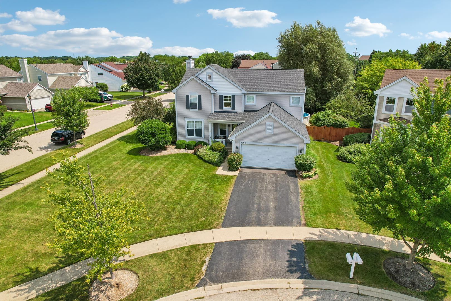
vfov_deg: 57.2
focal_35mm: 22
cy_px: 150
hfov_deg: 78.6
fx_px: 276
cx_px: 226
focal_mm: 8.4
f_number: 2.8
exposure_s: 1/400
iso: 100
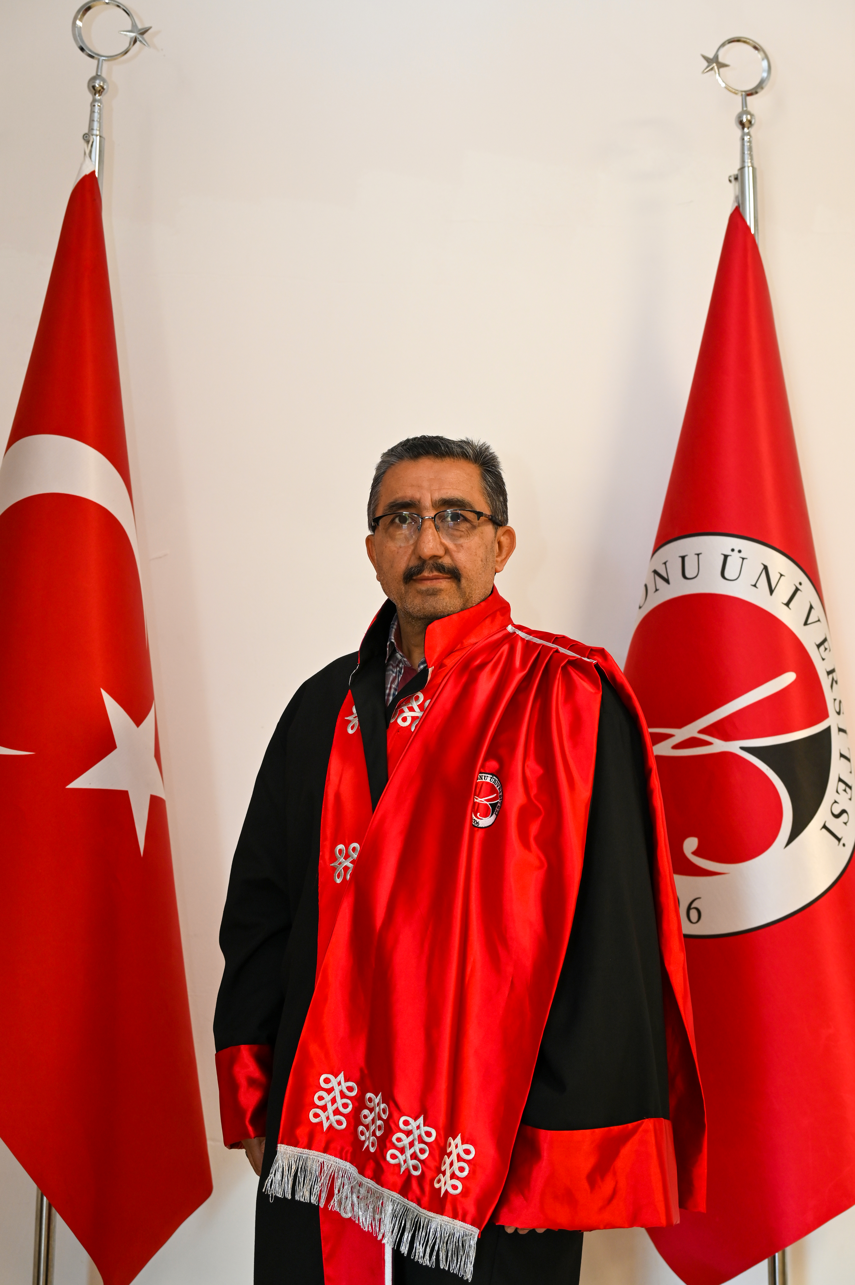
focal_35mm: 50
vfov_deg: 39.6
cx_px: 428
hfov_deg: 27.0
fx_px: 1784
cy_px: 642
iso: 500
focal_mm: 50
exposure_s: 1/60
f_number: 4
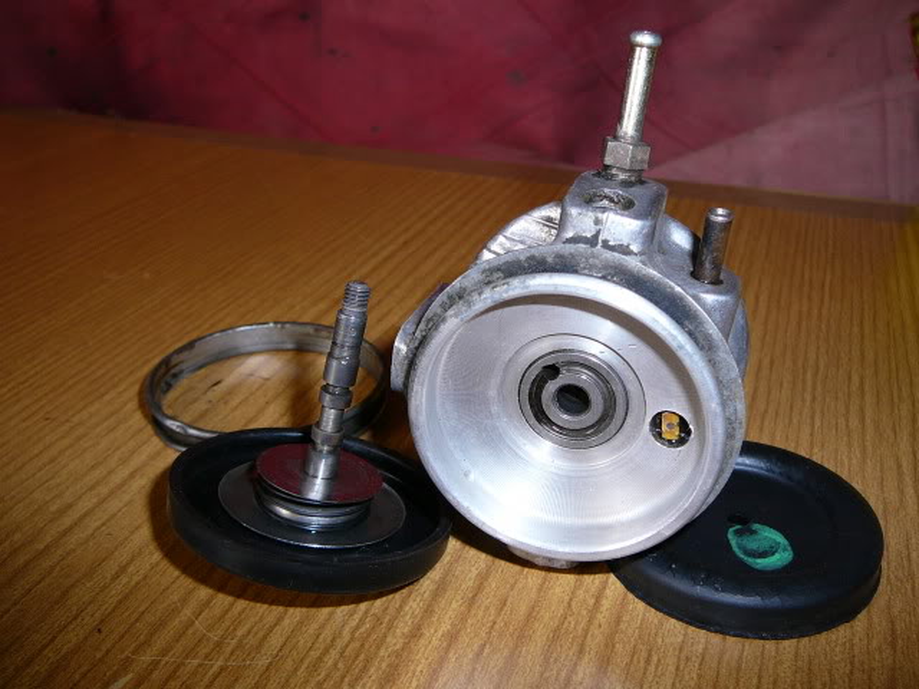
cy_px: 344
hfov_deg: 52.6
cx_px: 460
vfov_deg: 40.7
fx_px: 929
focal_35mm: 35
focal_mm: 5.2
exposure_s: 1/30
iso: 80
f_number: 2.8
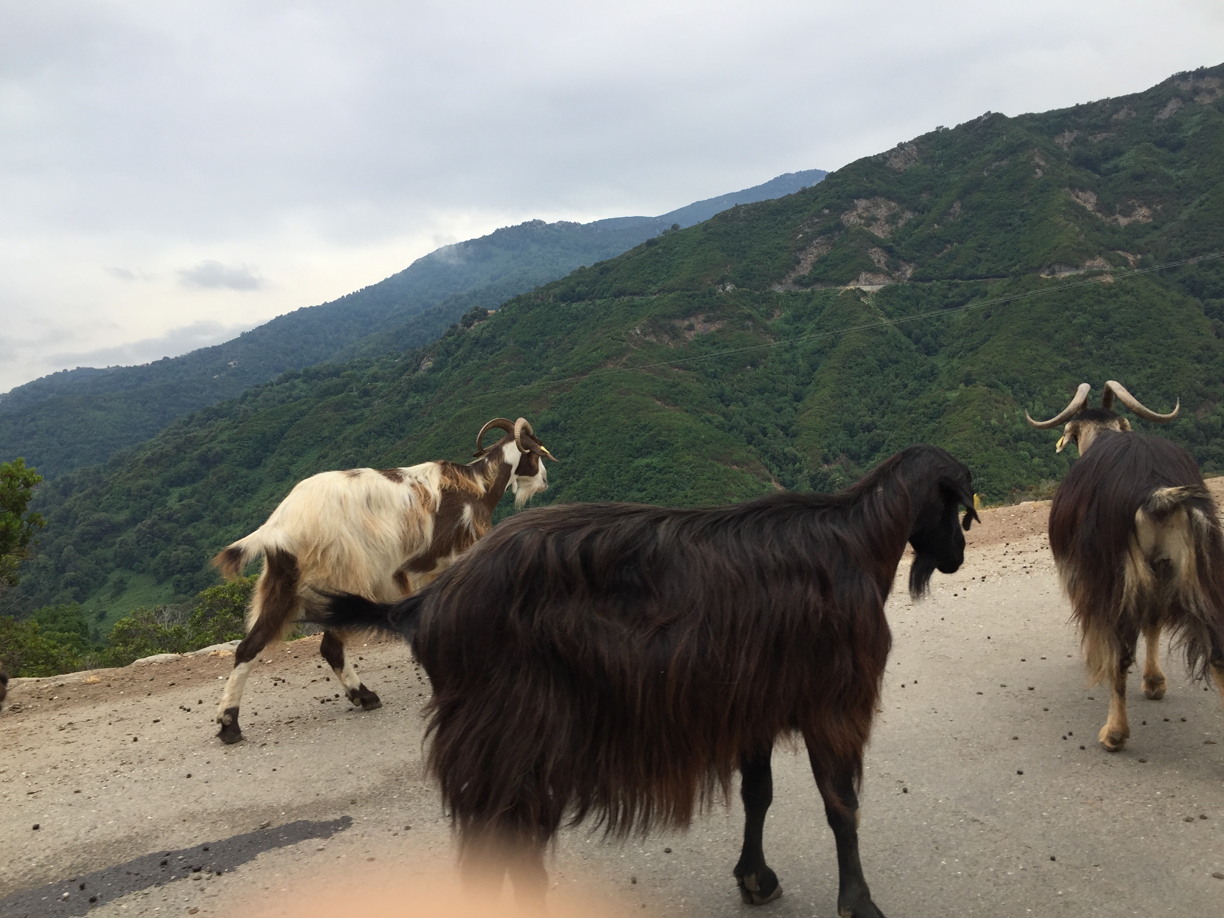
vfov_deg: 48.2
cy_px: 459
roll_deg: -3.7
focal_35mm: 29
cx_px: 612
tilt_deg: -2.8
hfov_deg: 61.7
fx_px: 1025
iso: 32
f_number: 2.2
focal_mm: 4.15
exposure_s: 1/648
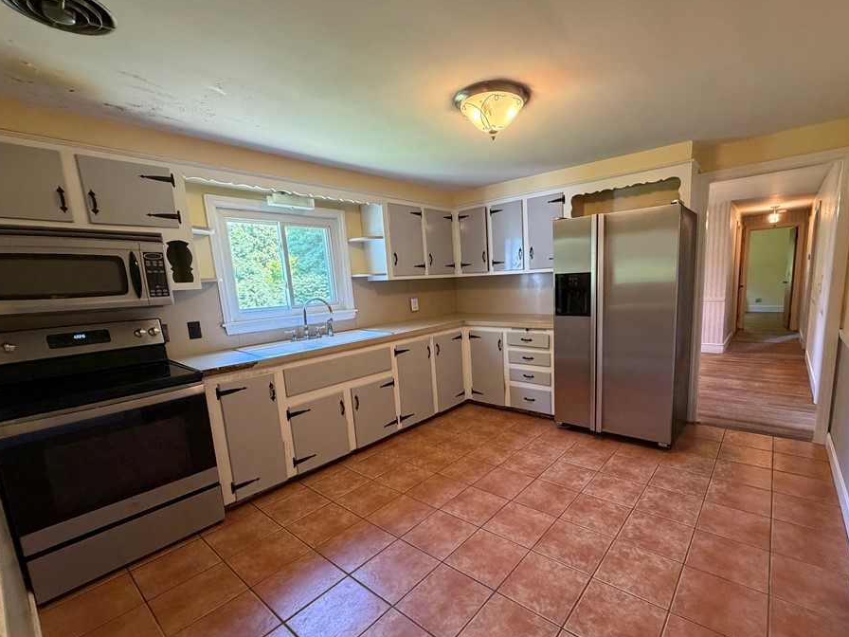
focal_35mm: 16
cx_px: 474
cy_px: 343
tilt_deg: -10.3
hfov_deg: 94.1
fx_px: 392
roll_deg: +3.4
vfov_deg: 78.0
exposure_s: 1/60
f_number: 2.2
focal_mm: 2.22
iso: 400
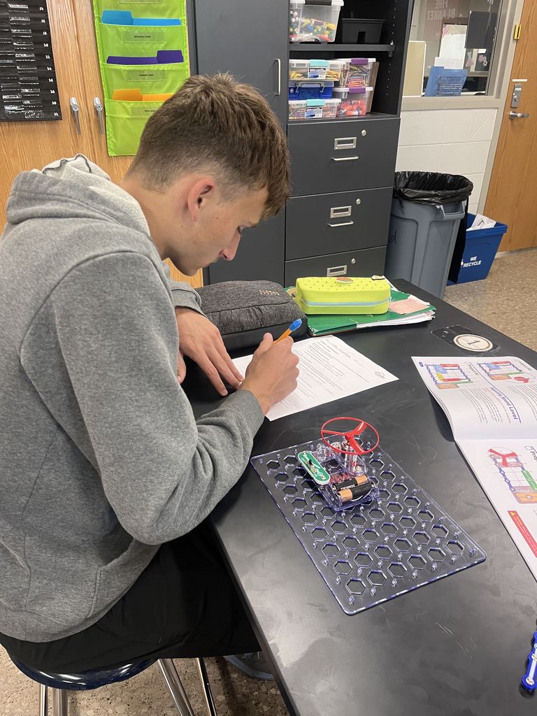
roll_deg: -1.3
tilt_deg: -29.9
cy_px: 358
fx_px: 538
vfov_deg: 67.3
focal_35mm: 26
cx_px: 268
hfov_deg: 53.1
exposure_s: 1/60
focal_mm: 5.1
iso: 160
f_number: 1.6
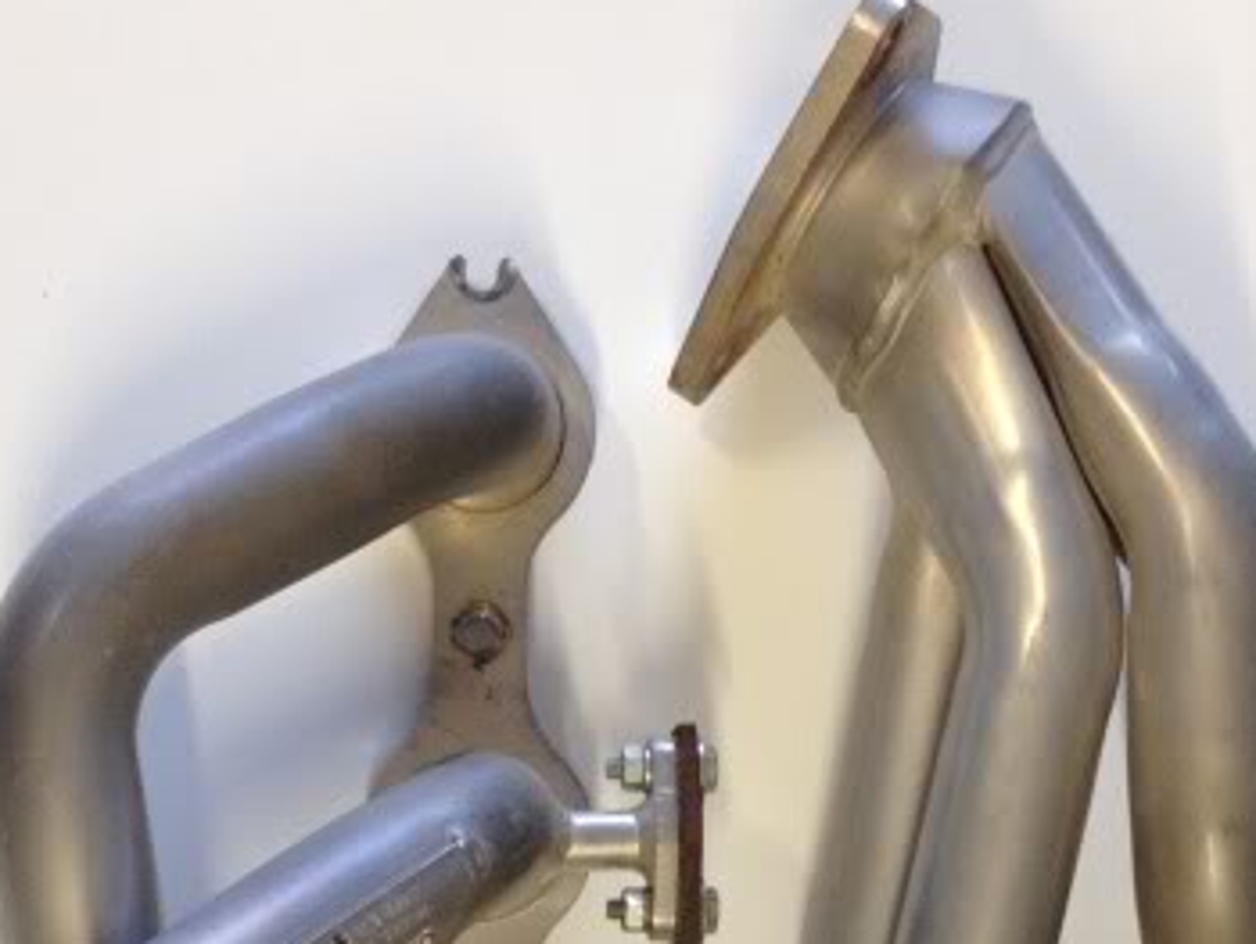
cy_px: 1016
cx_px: 574
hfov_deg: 24.4
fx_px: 2905
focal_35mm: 80
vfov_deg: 17.9
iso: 125
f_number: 2.4
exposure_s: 1/20
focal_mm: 4.3
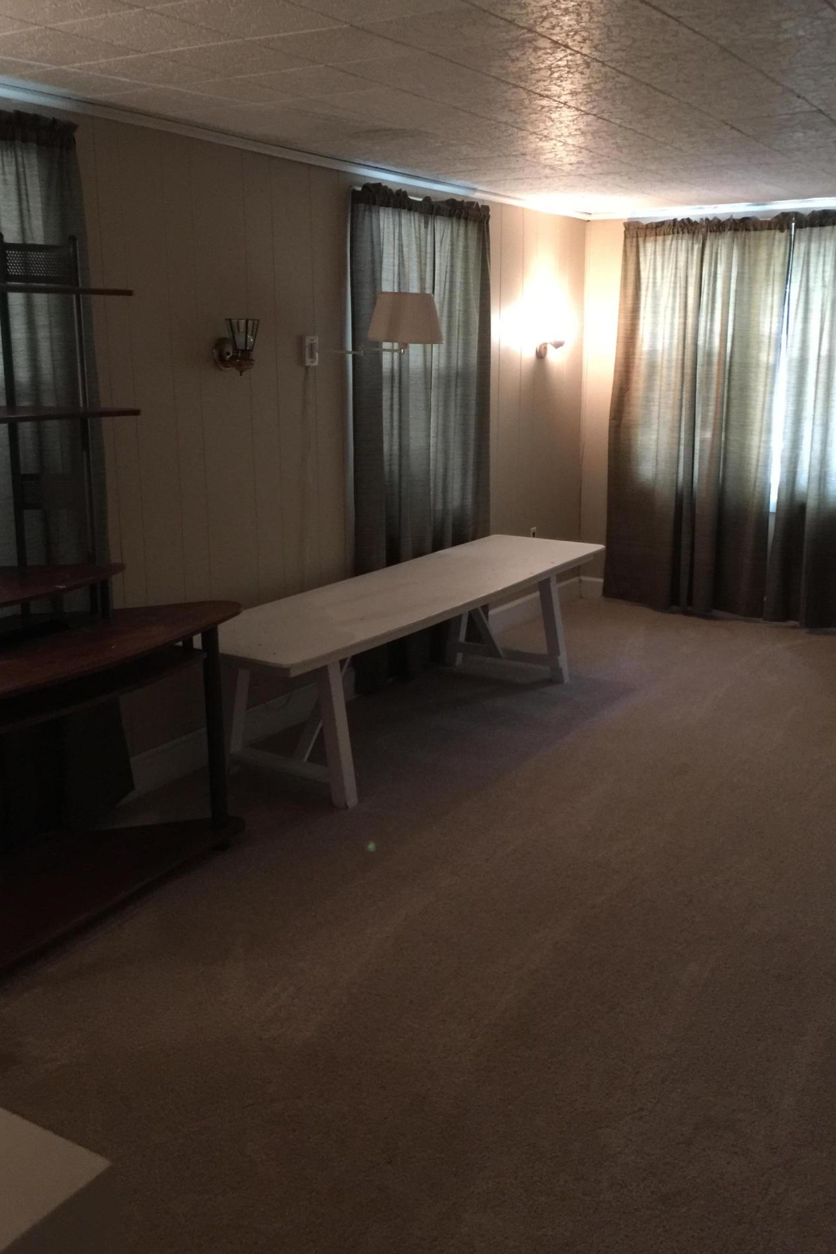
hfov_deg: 41.1
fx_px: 1114
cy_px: 602
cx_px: 460
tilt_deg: -13.3
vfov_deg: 58.7
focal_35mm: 32
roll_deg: -0.2
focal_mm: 4.15
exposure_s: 1/10
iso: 125
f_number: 2.2
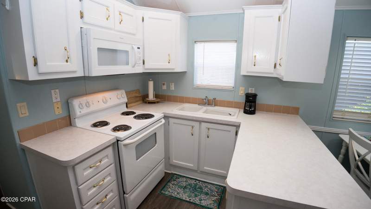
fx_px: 170
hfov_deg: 95.0
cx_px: 186
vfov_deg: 63.1
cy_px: 104
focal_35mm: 17
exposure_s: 1/160
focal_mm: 16.5
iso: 320
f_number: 4
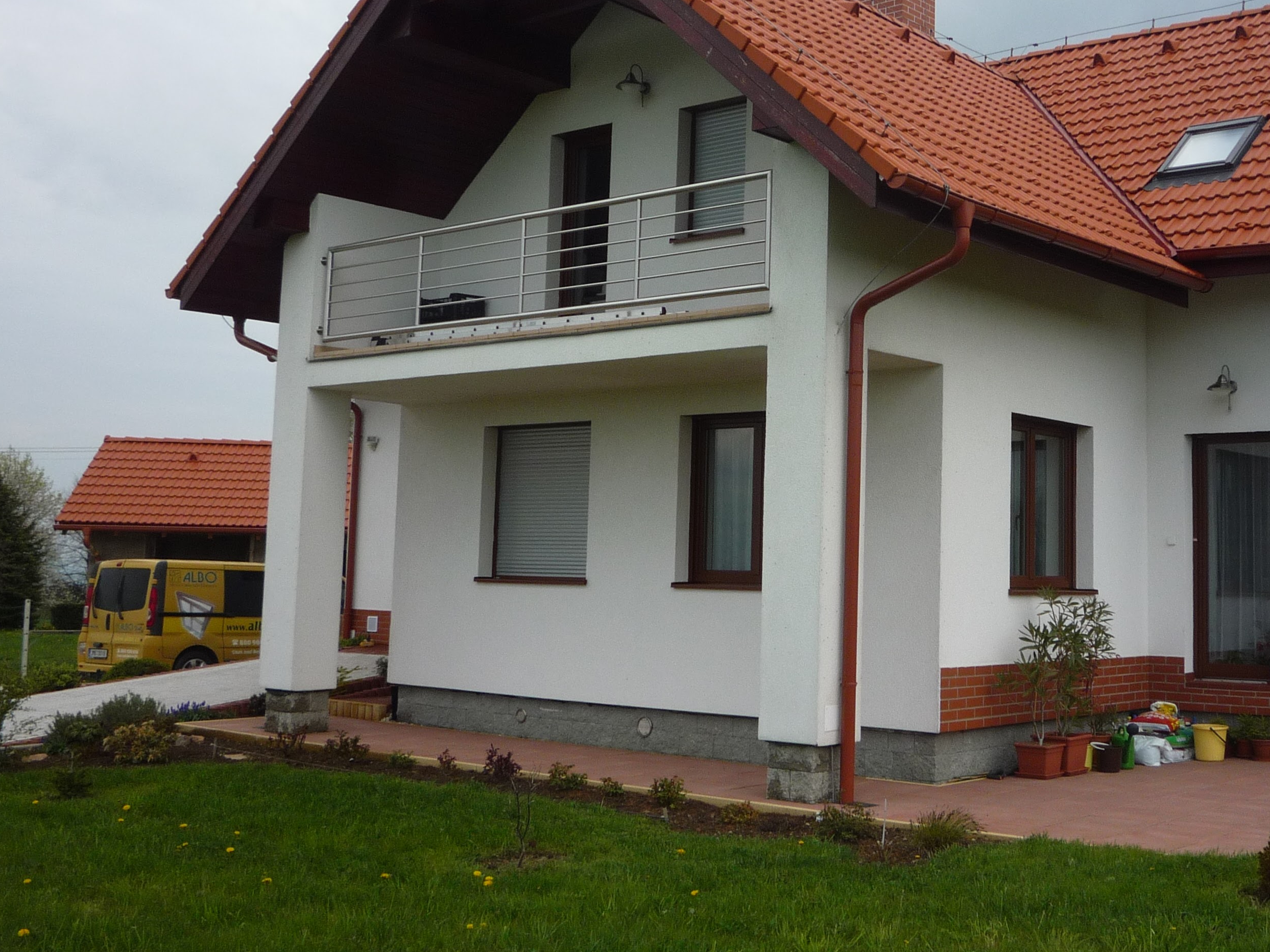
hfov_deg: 42.3
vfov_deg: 32.7
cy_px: 370
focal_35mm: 44
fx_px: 1614
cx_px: 853
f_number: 5
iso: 100
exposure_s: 1/500
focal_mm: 5.2
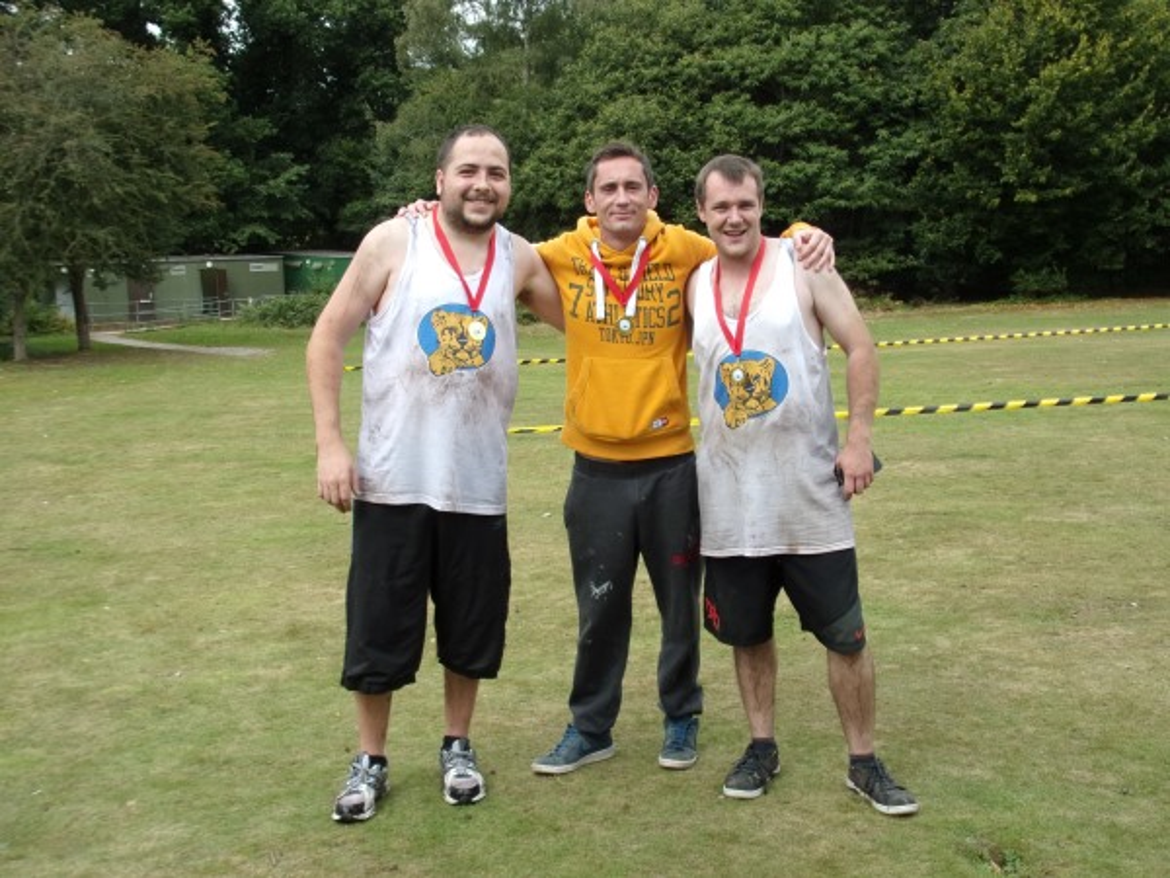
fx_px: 1318
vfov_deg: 36.8
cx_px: 585
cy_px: 439
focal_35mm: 39
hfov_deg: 47.9
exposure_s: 1/320
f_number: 3.9
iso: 80
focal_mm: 7
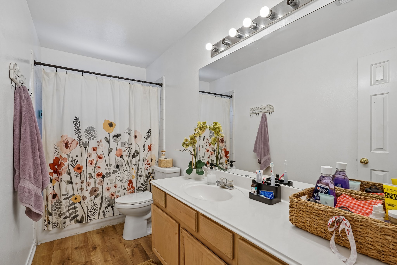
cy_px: 132
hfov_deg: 96.7
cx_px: 198
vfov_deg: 73.7
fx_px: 176
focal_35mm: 16
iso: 400
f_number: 8
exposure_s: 1/25
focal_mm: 16
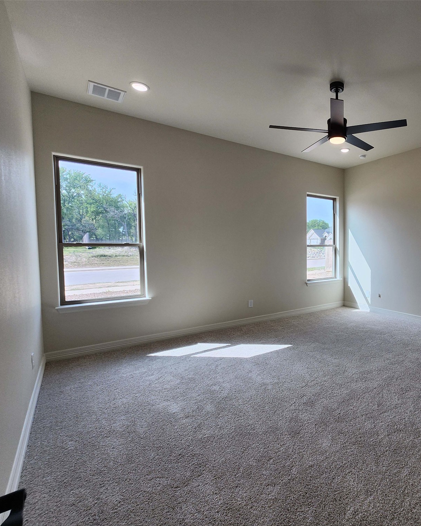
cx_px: 326
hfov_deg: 70.7
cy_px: 264
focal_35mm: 17
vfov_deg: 89.6
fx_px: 265
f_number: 2.2
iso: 50
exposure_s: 1/274
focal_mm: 2.2
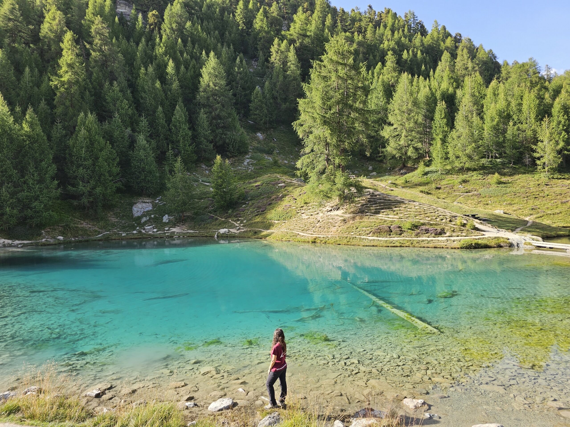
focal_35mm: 23
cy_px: 214
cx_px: 285
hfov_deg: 73.9
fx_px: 379
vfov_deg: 58.9
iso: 10
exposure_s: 1/172
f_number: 1.7
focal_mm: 6.3
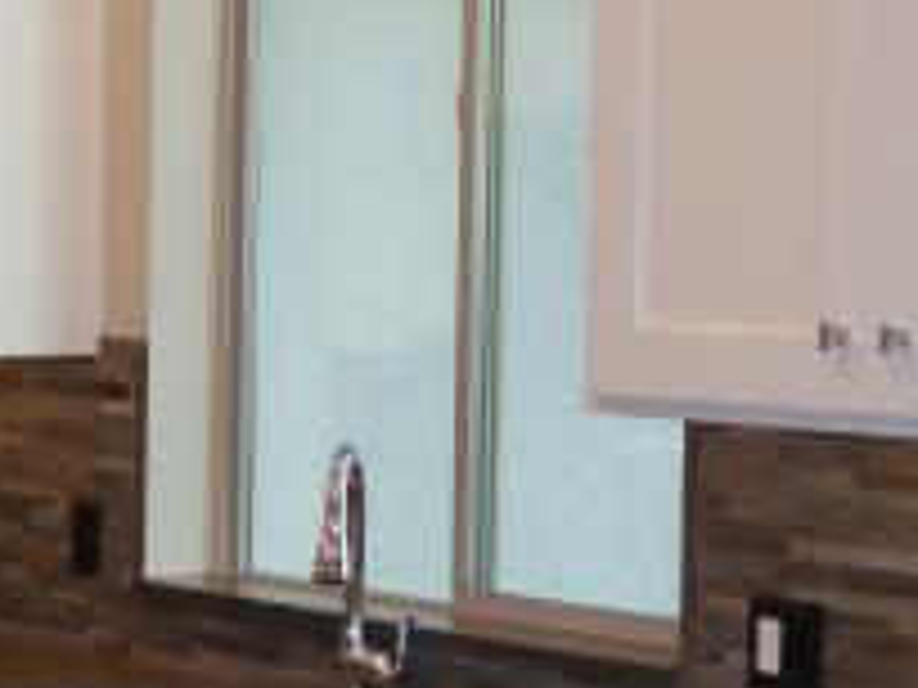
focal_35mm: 132
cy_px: 418
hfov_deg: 14.3
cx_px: -266
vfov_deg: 11.2
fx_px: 3501
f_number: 3.8
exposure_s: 1/60
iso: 320
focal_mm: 7.2
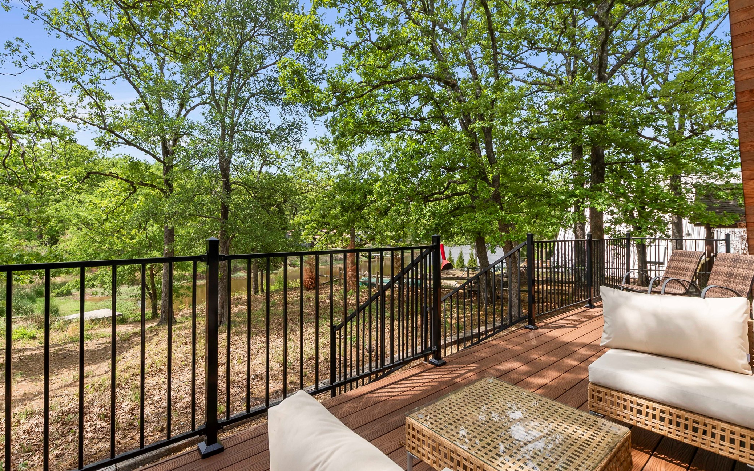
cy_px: 220
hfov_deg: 97.8
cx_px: 369
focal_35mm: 16
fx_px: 329
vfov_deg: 71.2
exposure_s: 1/400
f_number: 8
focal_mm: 10
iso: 100
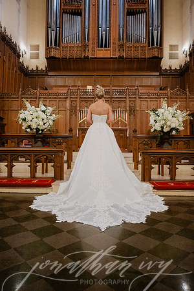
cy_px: 146
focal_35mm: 24
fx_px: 194
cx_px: 97
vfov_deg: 73.7
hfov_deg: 53.1
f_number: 2.8
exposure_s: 1/125
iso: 6400
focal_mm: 24
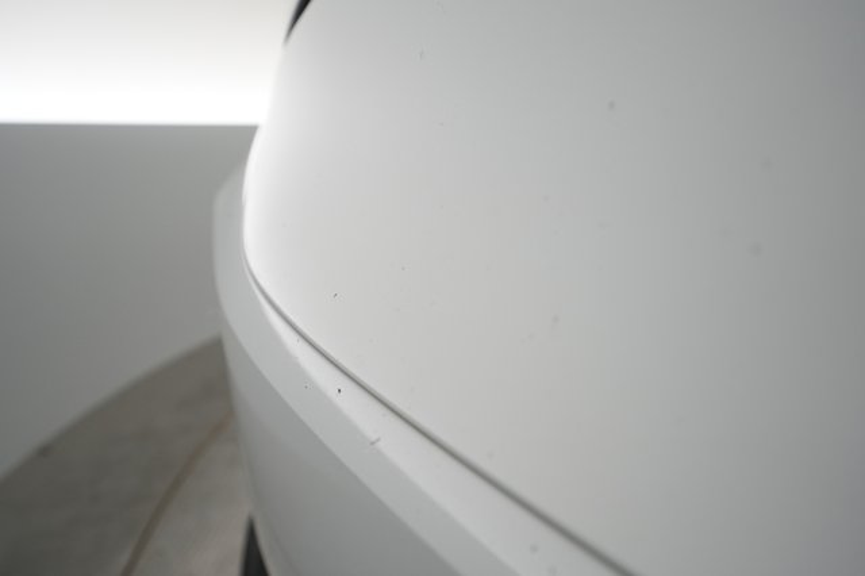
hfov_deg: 65.5
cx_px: 432
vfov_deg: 46.4
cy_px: 288
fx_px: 672
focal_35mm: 28
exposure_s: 1/100
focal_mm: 28
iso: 1250
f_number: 4.5
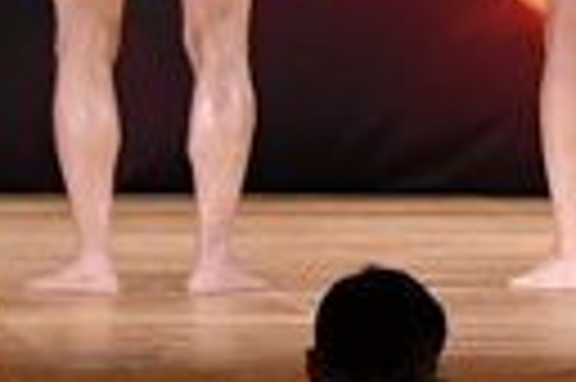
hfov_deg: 3.2
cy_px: -270
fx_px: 10147
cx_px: 961
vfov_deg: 2.2
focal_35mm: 635
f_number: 5.6
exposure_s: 1/400
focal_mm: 70
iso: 3200
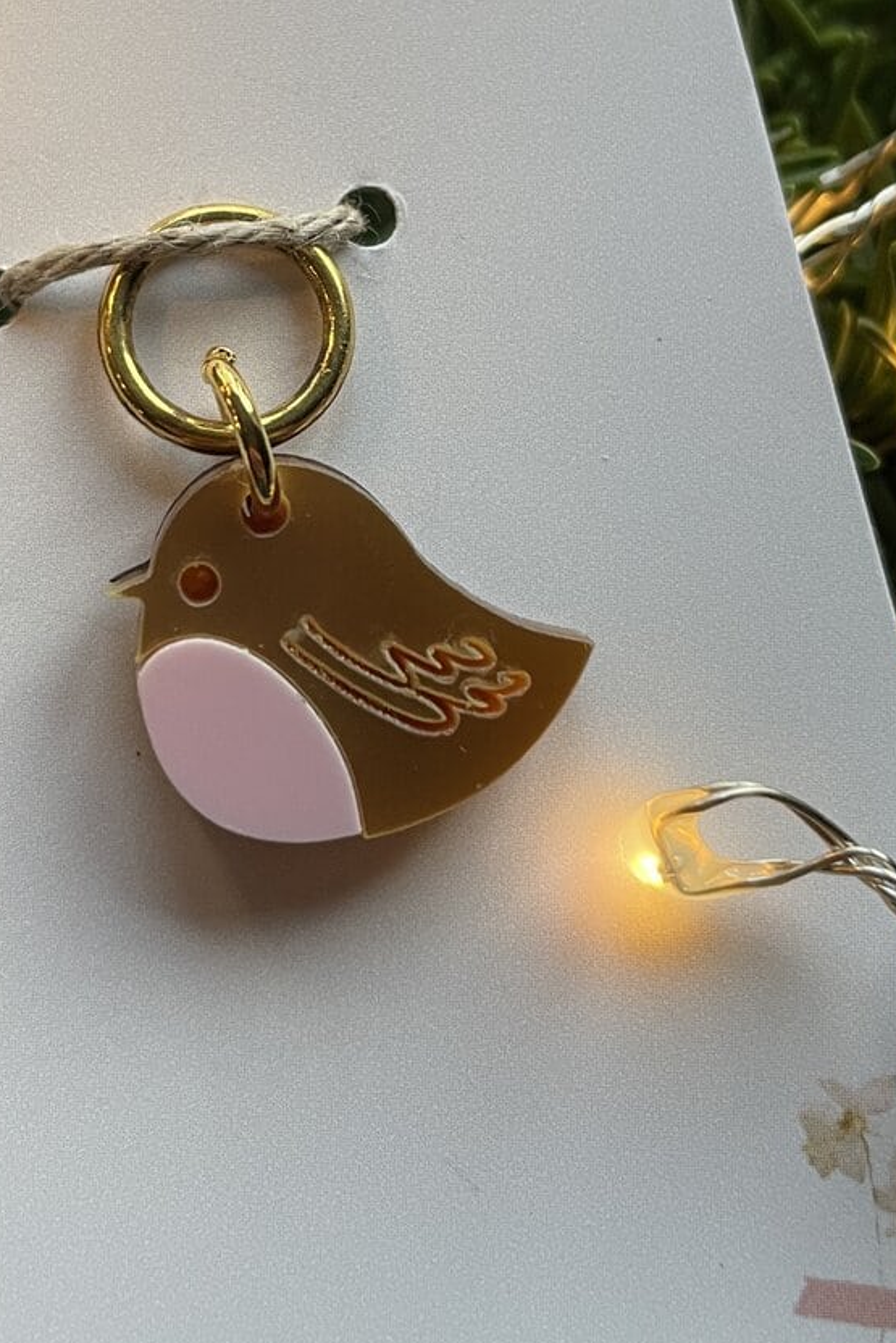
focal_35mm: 52
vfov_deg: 37.2
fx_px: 1940
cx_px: 329
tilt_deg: -71.4
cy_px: 334
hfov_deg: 25.9
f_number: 1.6
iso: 125
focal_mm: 4.2
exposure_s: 1/63
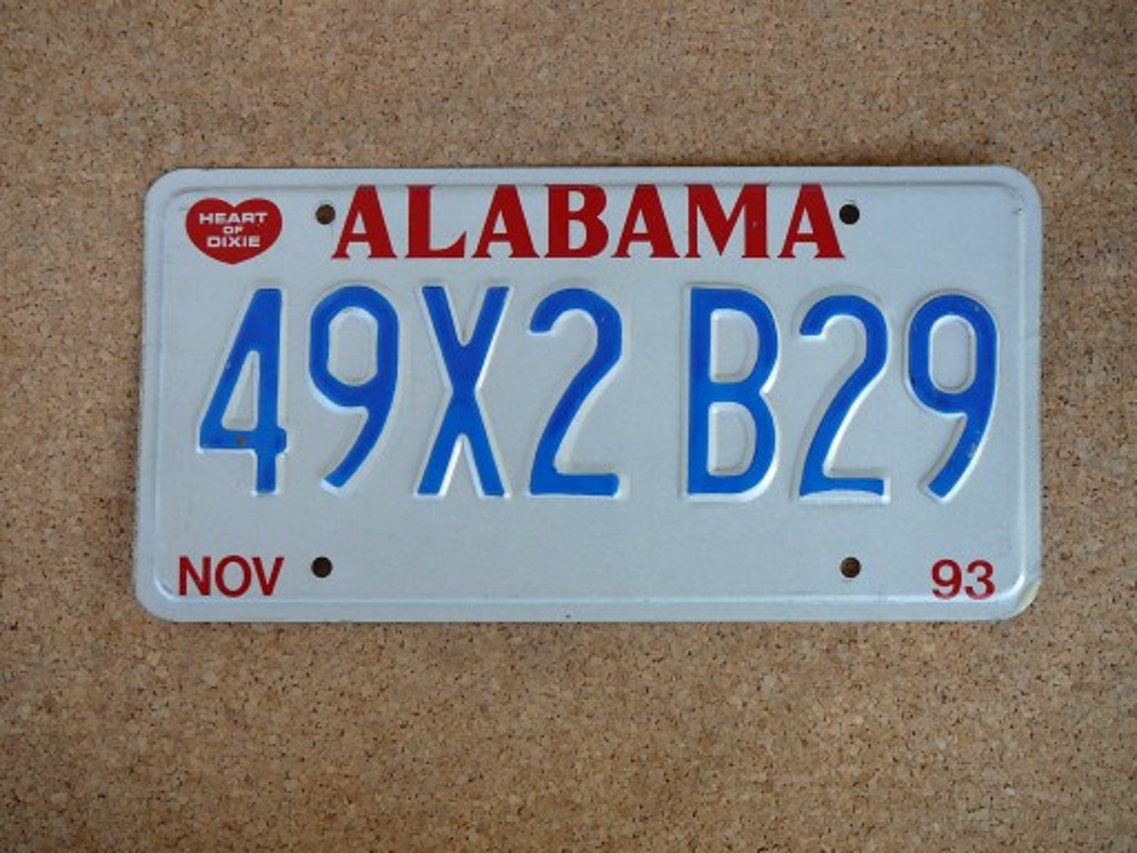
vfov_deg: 40.7
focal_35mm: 35
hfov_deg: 52.6
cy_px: 426
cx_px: 568
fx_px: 1150
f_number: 2.8
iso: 80
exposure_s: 1/100
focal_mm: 5.2
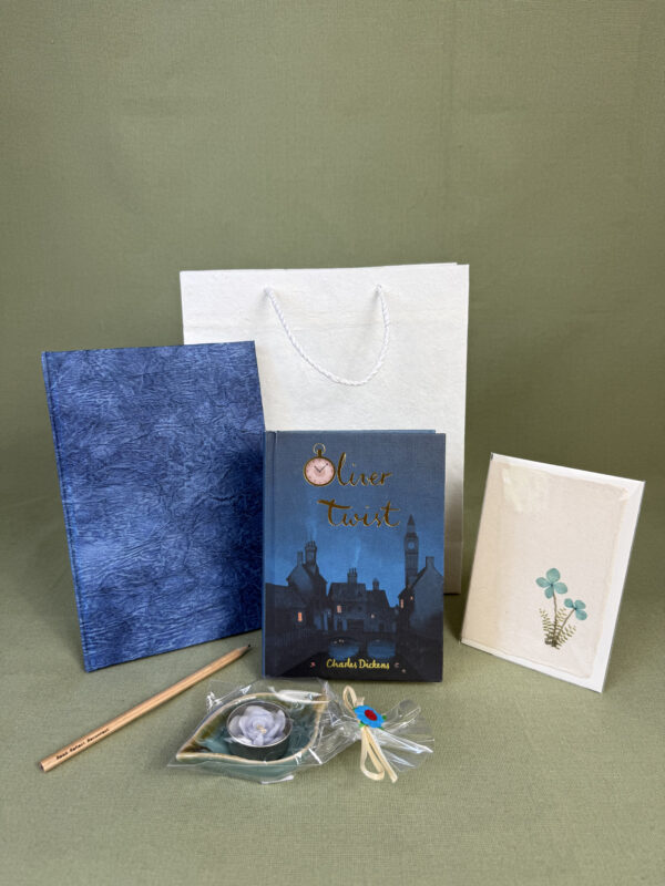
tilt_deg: -16.6
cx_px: 332
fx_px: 615
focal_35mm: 24
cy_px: 443
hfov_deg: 56.8
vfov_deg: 71.6
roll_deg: +0.1
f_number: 1.78
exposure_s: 1/100
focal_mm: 6.76
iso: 80
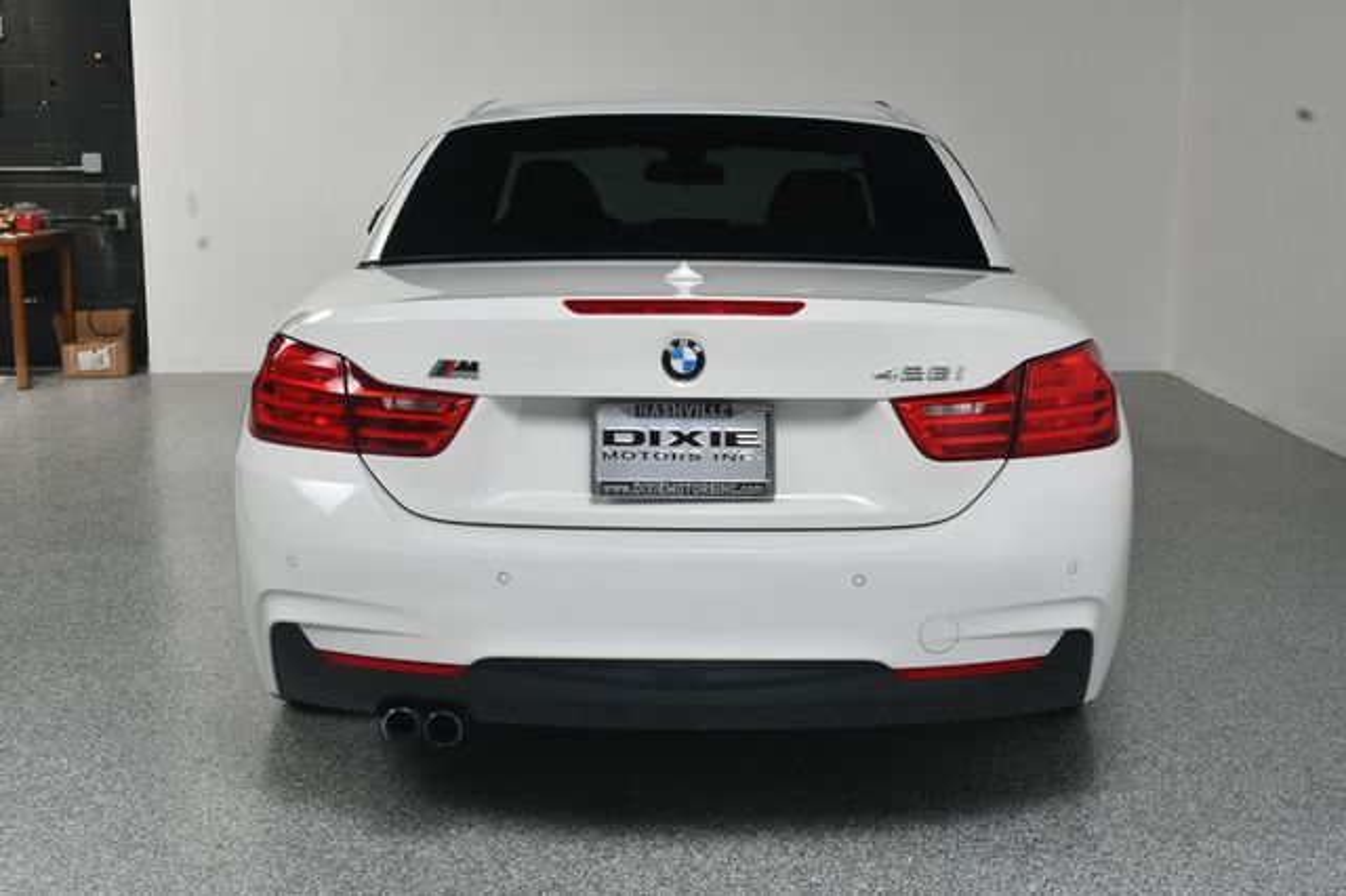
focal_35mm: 45
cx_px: 673
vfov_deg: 29.8
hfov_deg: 43.6
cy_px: 448
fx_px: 1682
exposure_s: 1/160
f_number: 13
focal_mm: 30
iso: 100
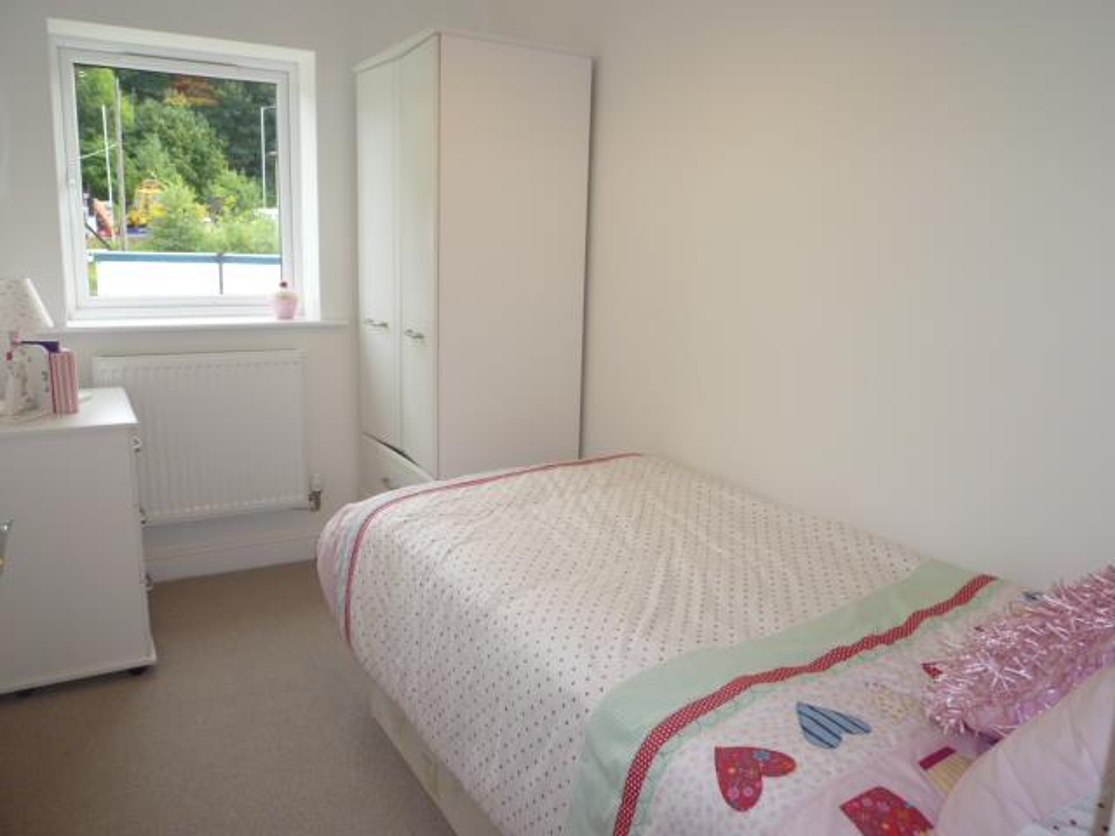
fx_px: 805
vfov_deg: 54.9
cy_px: 418
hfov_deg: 69.4
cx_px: 558
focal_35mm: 25
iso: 125
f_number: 2.8
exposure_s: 1/30
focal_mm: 4.5
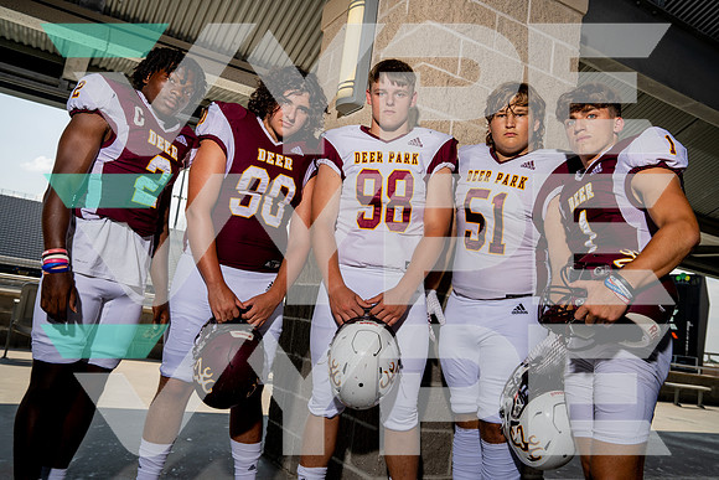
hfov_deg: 61.9
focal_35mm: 30
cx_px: 360
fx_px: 599
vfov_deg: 43.6
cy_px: 240
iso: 100
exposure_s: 1/250
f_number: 7.1
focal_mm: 30
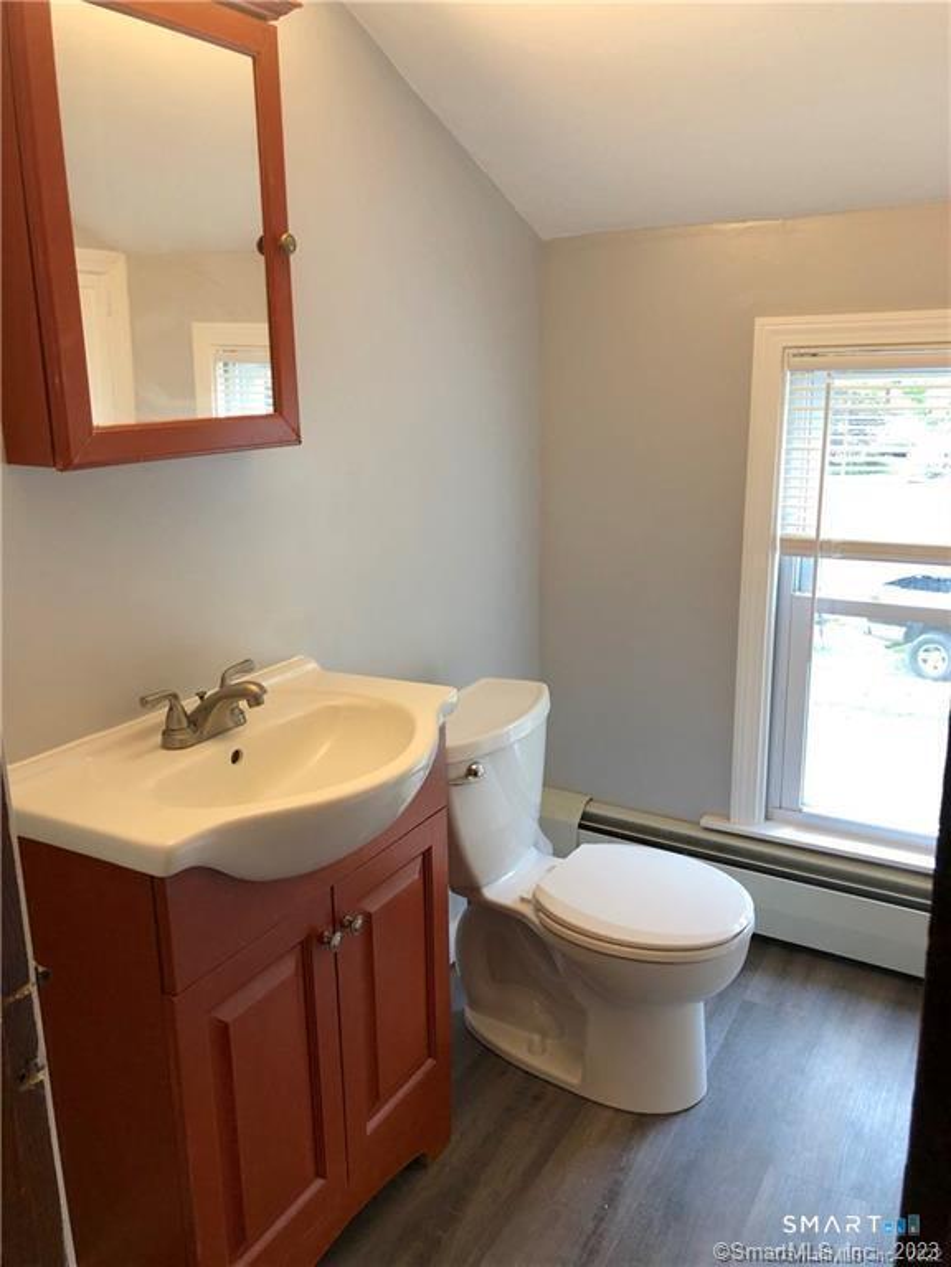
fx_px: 1026
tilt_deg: -13.8
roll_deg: +0.2
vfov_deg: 63.4
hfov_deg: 49.7
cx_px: 476
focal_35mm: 28
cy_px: 634
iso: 40
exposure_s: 1/30
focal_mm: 4
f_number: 1.8
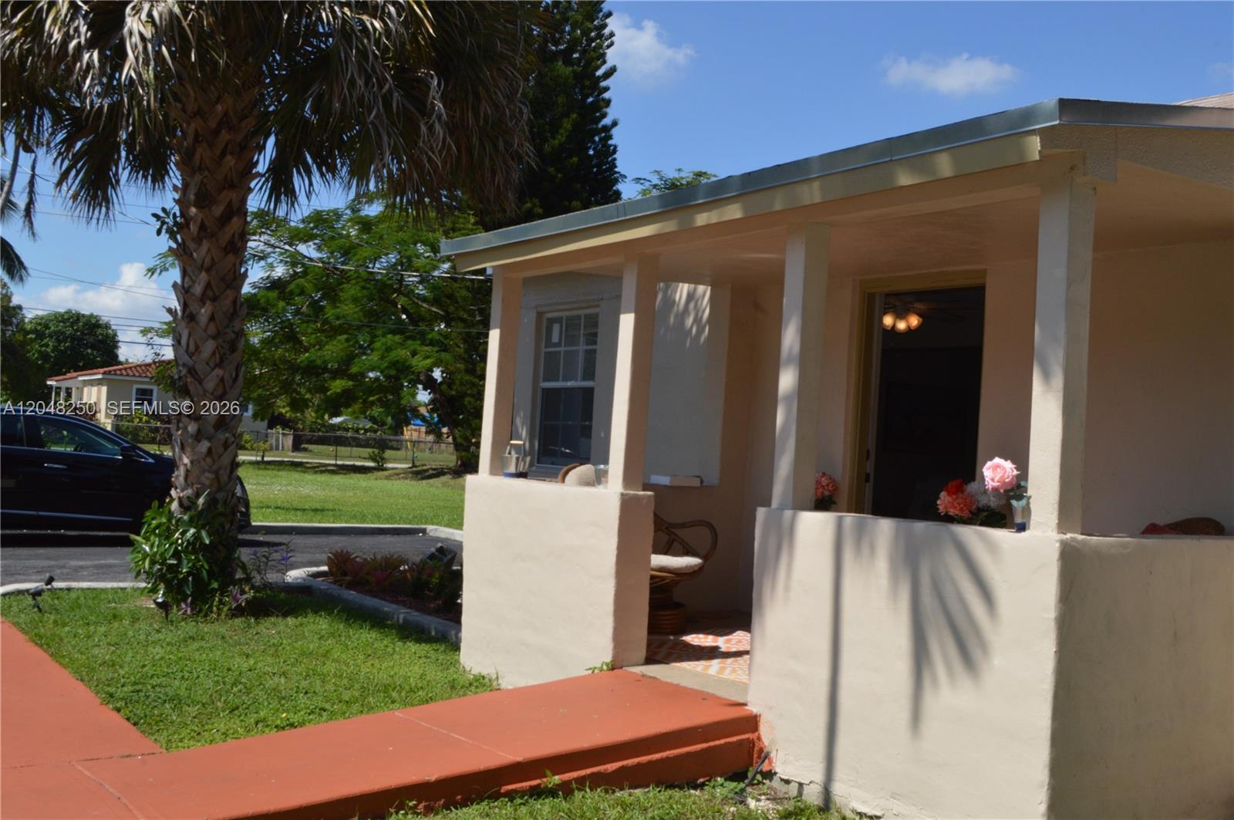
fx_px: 1233
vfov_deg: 36.8
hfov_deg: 53.2
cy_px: 410
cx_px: 617
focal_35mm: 36
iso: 400
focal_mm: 24
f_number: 18
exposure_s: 1/200
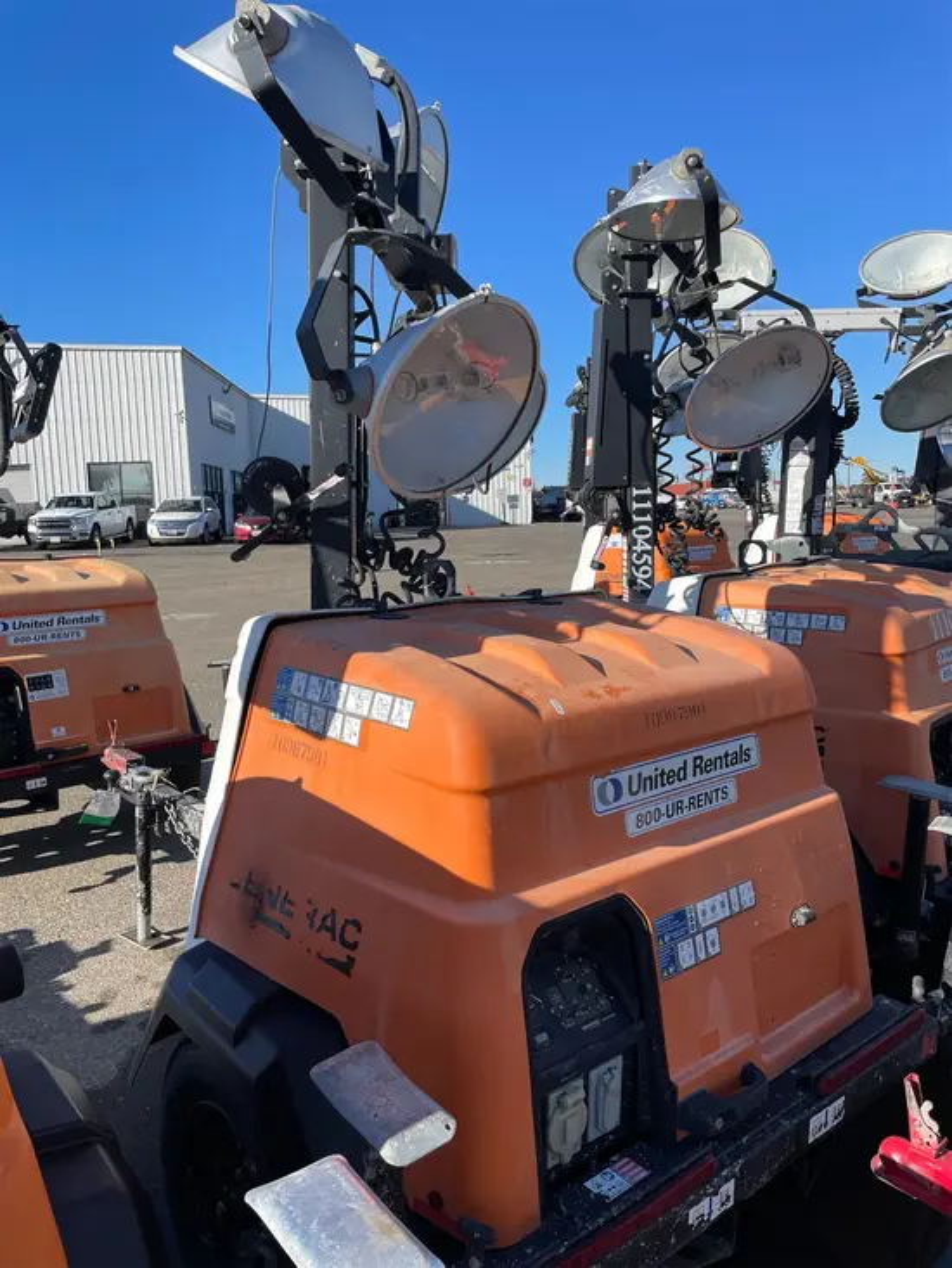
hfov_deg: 53.1
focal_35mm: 26
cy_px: 634
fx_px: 953
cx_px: 476
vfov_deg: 67.3
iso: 32
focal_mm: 4.2
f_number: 1.6
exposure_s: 1/2817
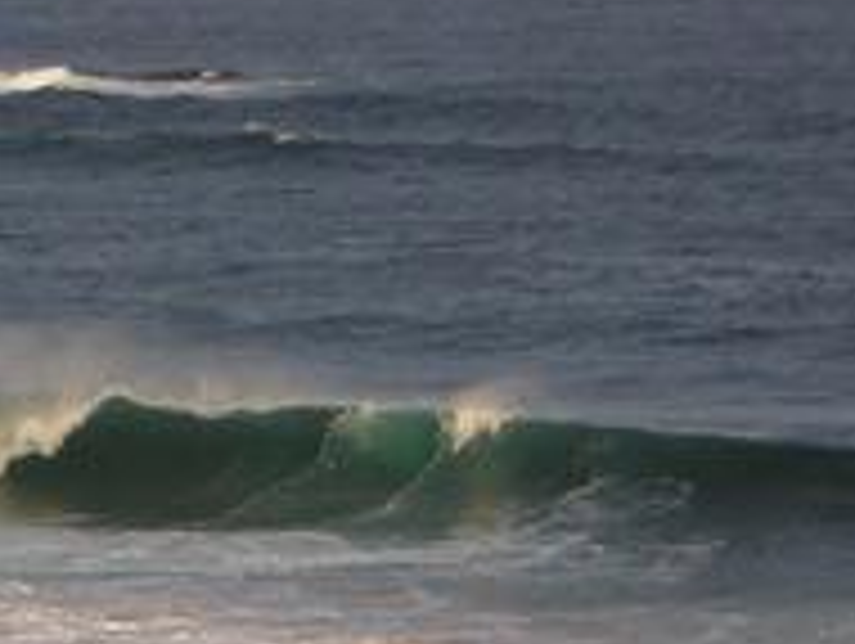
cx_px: 2
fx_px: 7716
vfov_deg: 4.8
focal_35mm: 312
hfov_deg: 6.3
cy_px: 639
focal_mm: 14.1
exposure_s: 1/399
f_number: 4.7
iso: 50
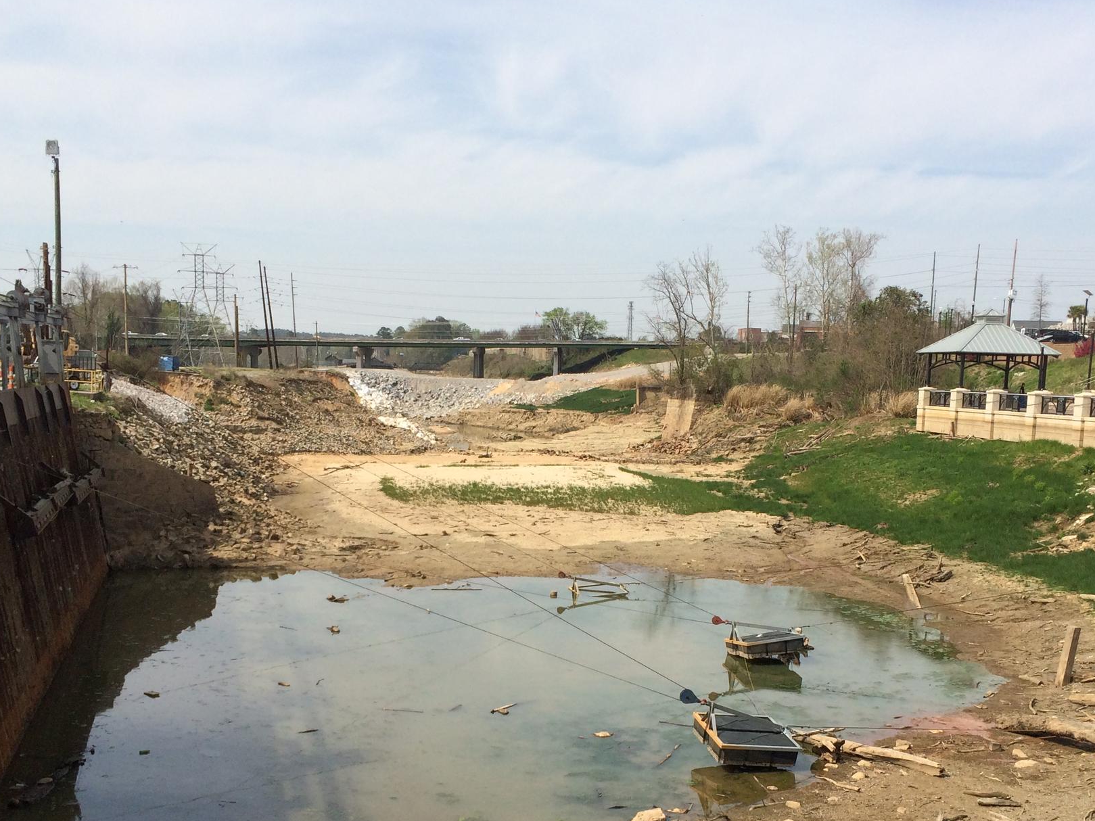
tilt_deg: -8.3
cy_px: 580
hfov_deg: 43.8
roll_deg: -1.7
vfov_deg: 33.1
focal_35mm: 43
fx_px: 1360
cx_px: 588
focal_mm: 4.15
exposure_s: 1/2933
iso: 32
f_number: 2.2
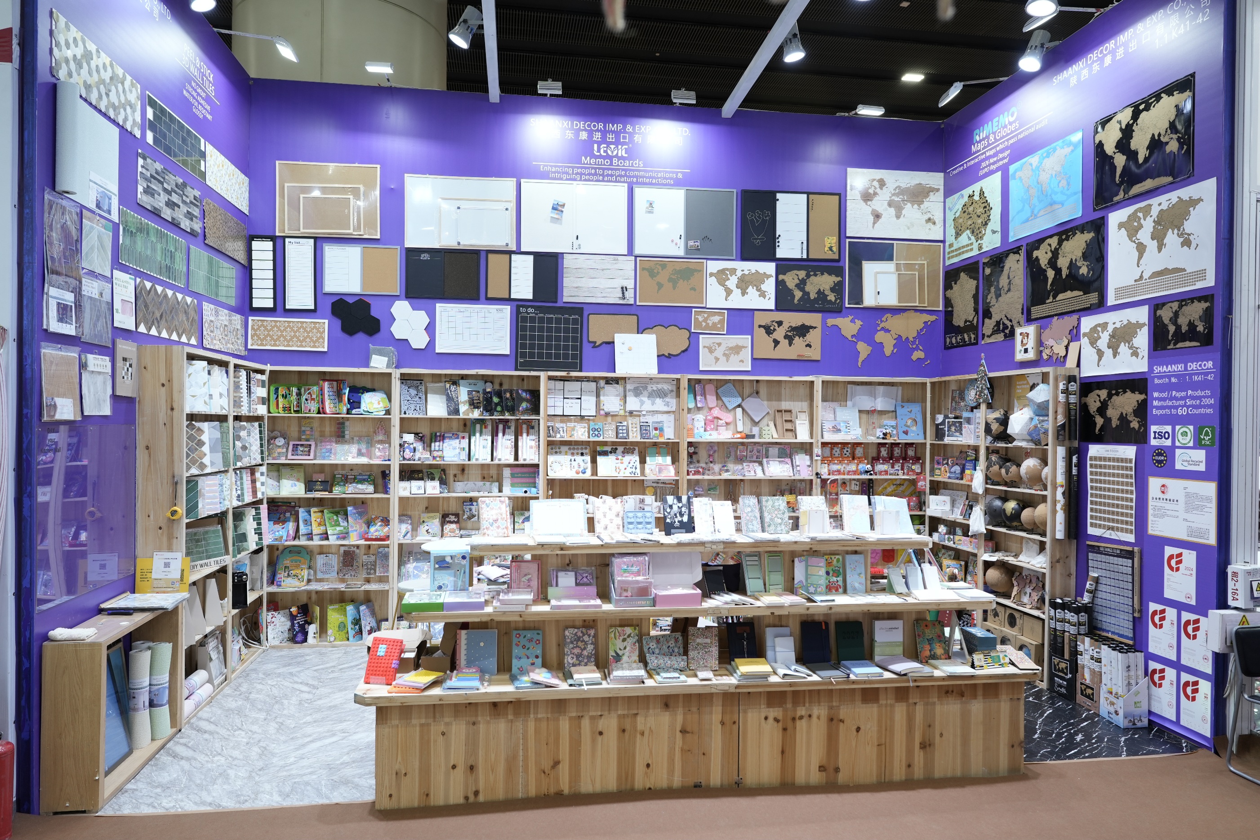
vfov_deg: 53.1
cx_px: 630
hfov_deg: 73.8
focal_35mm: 24
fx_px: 840
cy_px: 420
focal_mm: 24
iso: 320
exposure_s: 1/60.2
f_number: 4
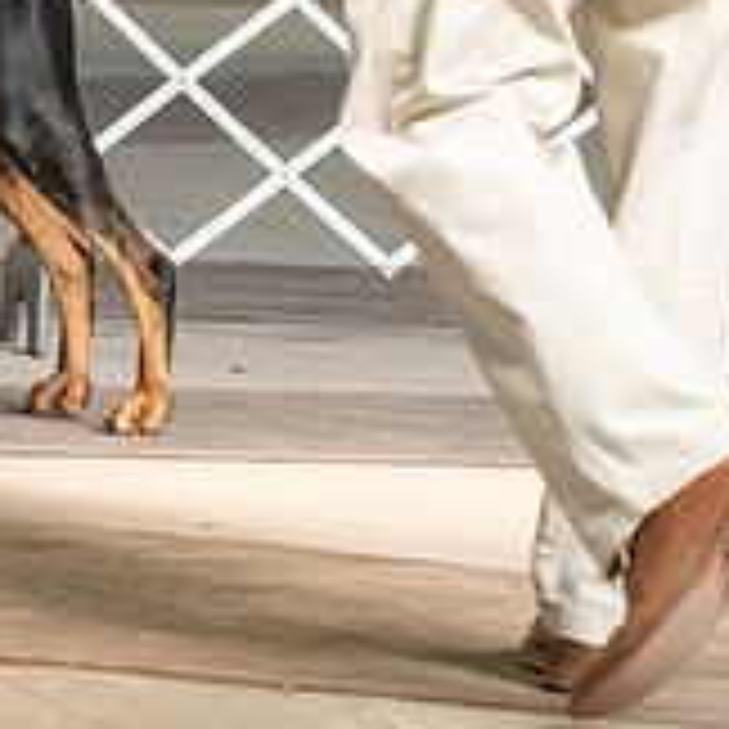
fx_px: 9173
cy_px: -432
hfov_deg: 4.5
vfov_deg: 4.5
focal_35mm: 385
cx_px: -502
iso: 6400
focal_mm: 91
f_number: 5
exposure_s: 1/400
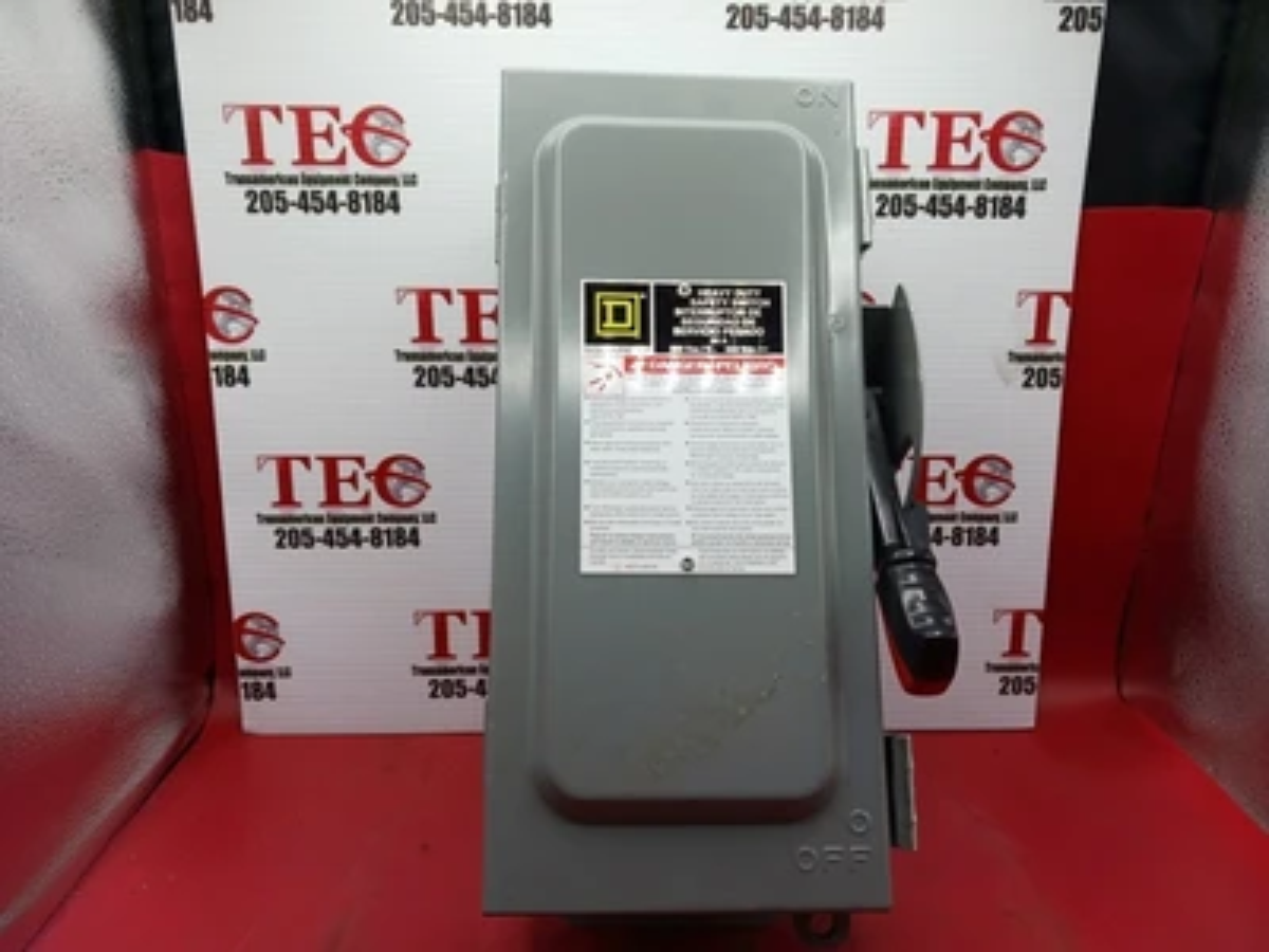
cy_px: 476
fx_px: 990
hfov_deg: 65.3
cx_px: 634
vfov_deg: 51.4
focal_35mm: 27
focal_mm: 4
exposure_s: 1/100
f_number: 1.8
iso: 32
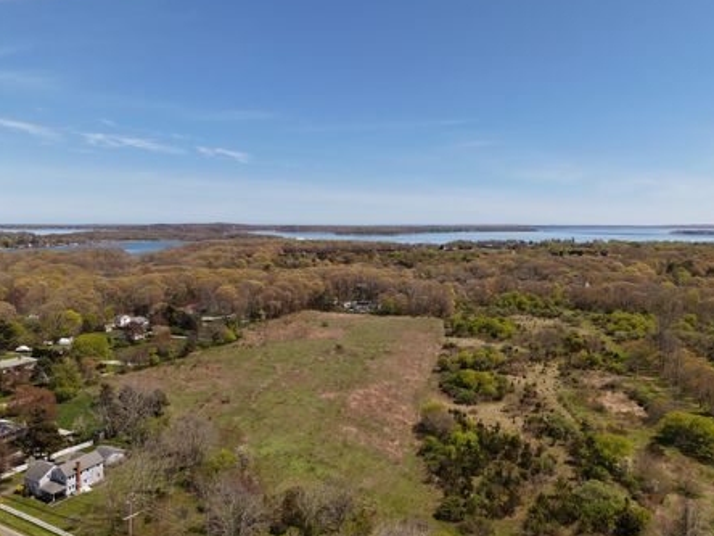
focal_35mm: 27
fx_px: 557
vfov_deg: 51.3
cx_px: 341
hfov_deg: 65.3
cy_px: 255
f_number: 1.8
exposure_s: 1/100
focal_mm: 8.67
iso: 100
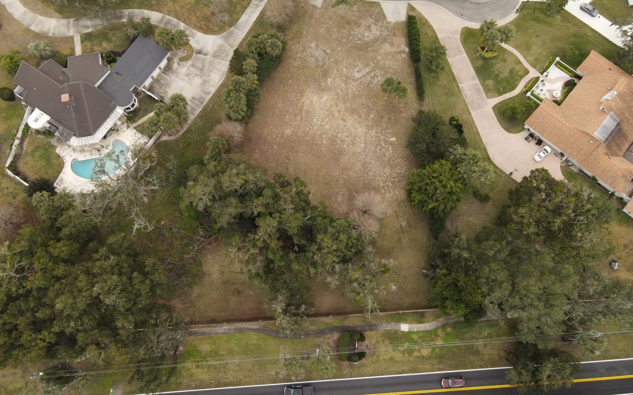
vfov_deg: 47.5
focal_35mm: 26
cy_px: 179
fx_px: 448
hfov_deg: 70.4
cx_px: 320
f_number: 2.8
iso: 400
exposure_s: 1/320
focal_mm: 4.5
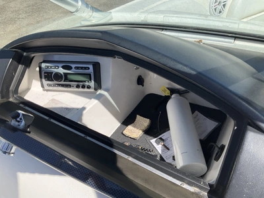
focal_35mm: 29
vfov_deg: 48.2
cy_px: 99
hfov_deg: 61.7
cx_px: 132
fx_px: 221
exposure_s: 1/1377
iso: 25
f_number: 1.8
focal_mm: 3
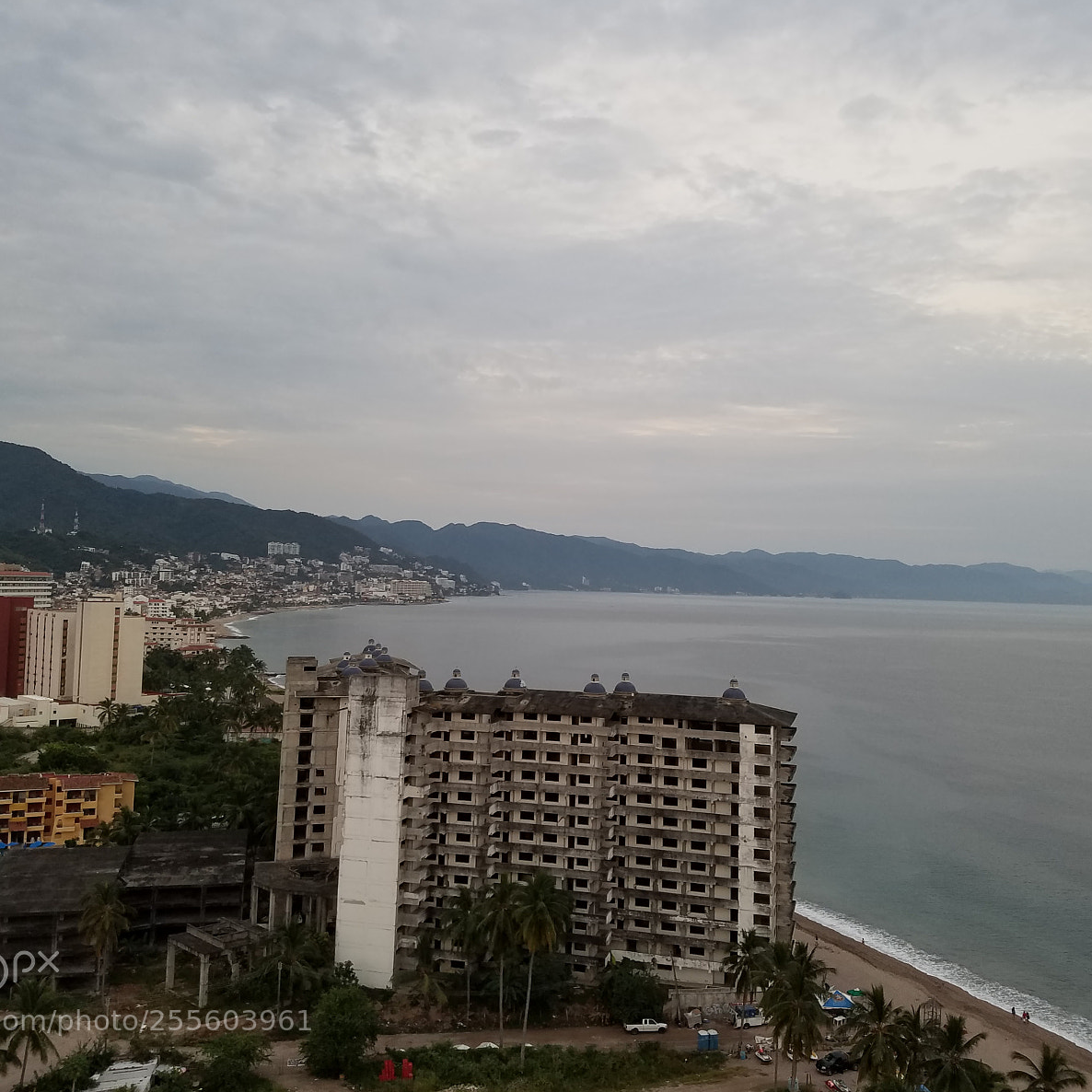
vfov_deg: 52.5
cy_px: 540
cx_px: 567
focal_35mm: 31
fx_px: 1106
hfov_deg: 52.5
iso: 64
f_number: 1.7
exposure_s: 1/50
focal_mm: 4.2
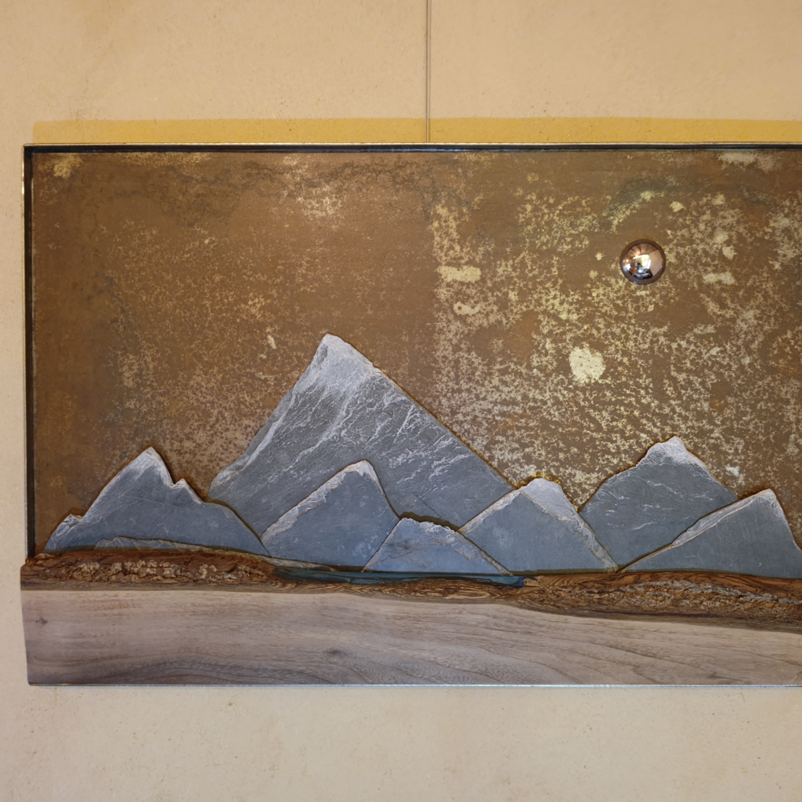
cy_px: 392
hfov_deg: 57.1
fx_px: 734
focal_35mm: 28
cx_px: 448
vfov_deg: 57.3
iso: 2766
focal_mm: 6.11
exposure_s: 1/25
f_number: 1.65
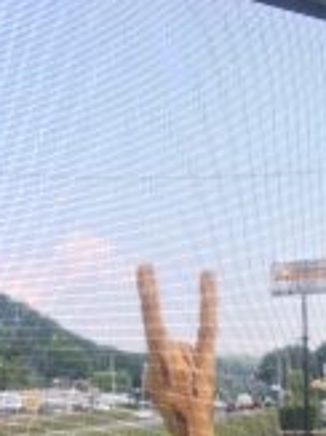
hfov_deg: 22.5
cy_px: 471
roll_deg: +2.9
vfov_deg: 27.5
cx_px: 206
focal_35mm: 65
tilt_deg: -6.5
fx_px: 817
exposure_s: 1/126
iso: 25
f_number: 2.2
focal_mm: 4.15
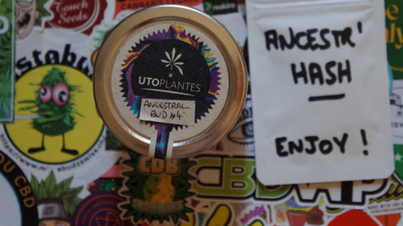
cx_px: 233
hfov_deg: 29.1
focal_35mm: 73
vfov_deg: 16.6
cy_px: 80
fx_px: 776
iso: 500
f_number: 4.5
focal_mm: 37
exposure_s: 1/160
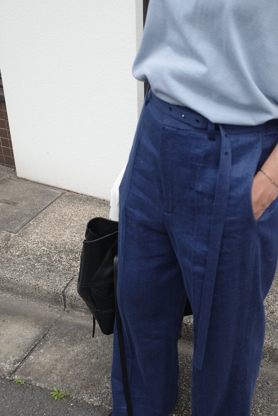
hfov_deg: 30.2
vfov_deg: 44.5
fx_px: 509
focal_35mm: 44
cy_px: 197
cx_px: 191
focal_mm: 18.3
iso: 100
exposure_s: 1/200
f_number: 3.5
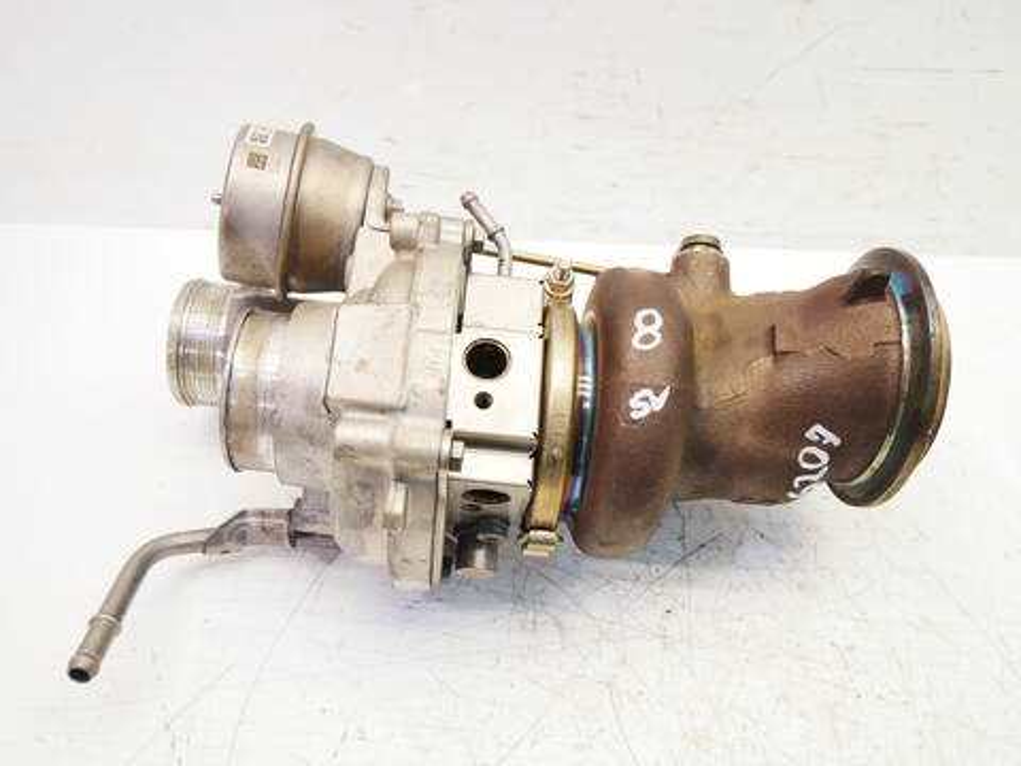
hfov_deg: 60.0
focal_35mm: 30
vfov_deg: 46.8
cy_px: 383
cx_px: 510
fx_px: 885
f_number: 3.7
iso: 500
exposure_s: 1/60
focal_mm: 15
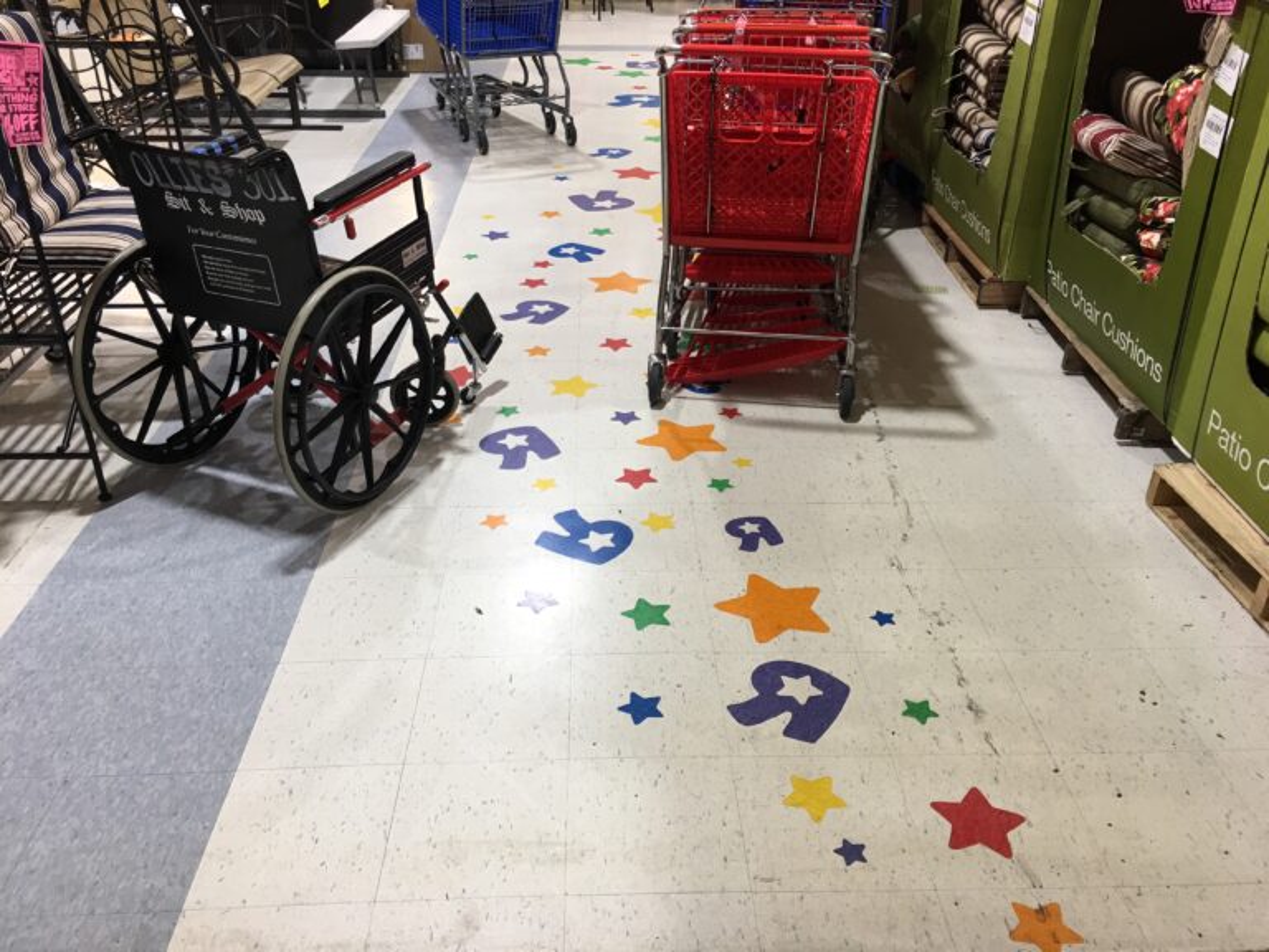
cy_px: 476
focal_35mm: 29
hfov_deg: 61.7
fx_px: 1063
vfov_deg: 48.2
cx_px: 634
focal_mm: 4.15
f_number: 2.2
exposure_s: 1/30
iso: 25
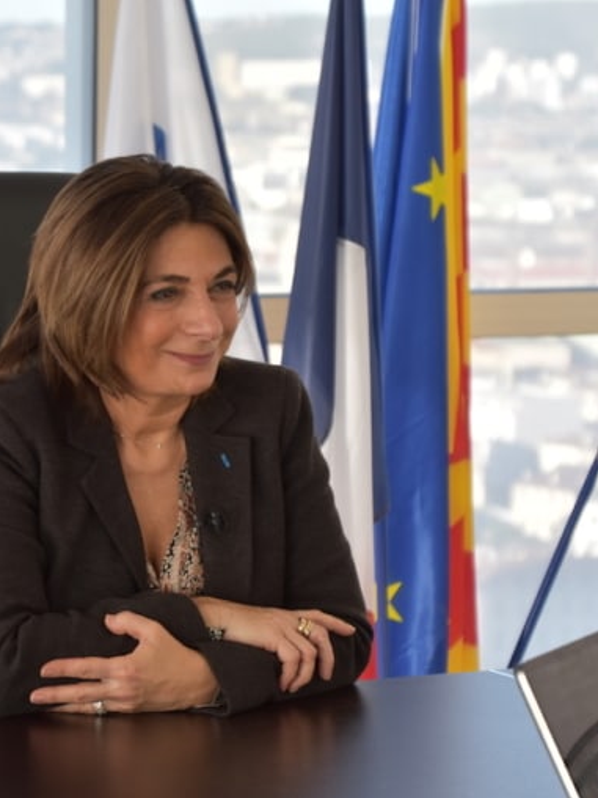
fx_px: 3264
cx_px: 148
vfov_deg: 13.9
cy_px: 399
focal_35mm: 142
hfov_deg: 10.4
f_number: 5
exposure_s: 1/250
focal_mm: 65
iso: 450
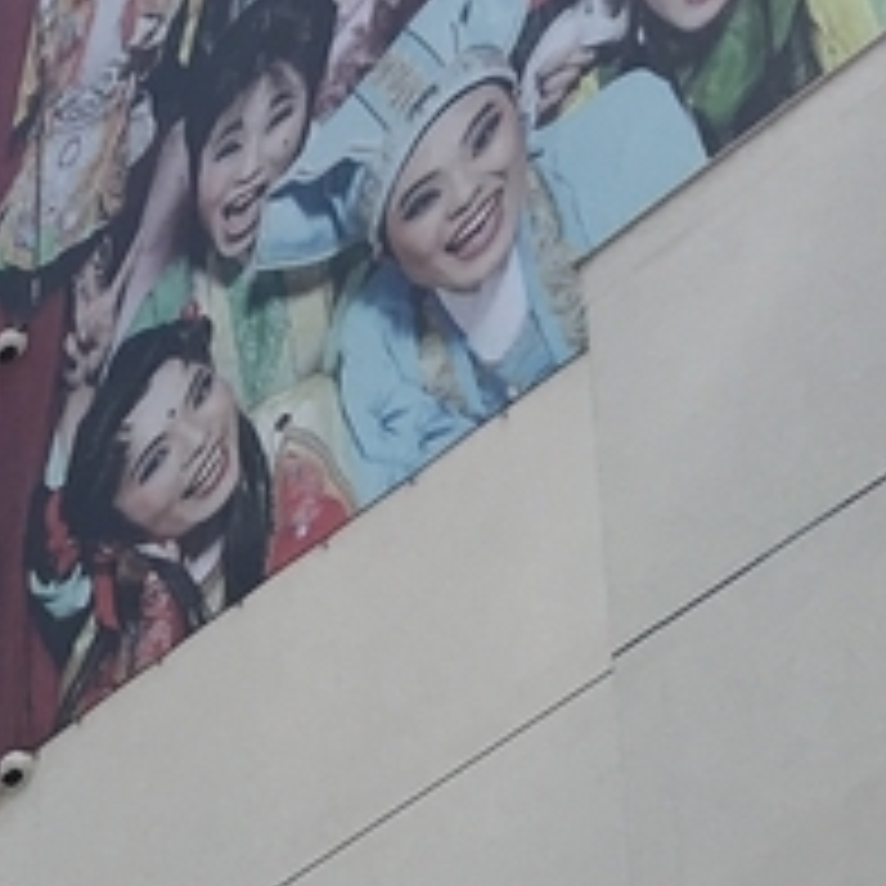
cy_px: 1875
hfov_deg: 10.7
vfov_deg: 10.2
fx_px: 4517
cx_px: -580
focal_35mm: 156
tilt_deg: +26.7
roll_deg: -2.4
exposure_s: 1/1508
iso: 25
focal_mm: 4.15
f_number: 2.2
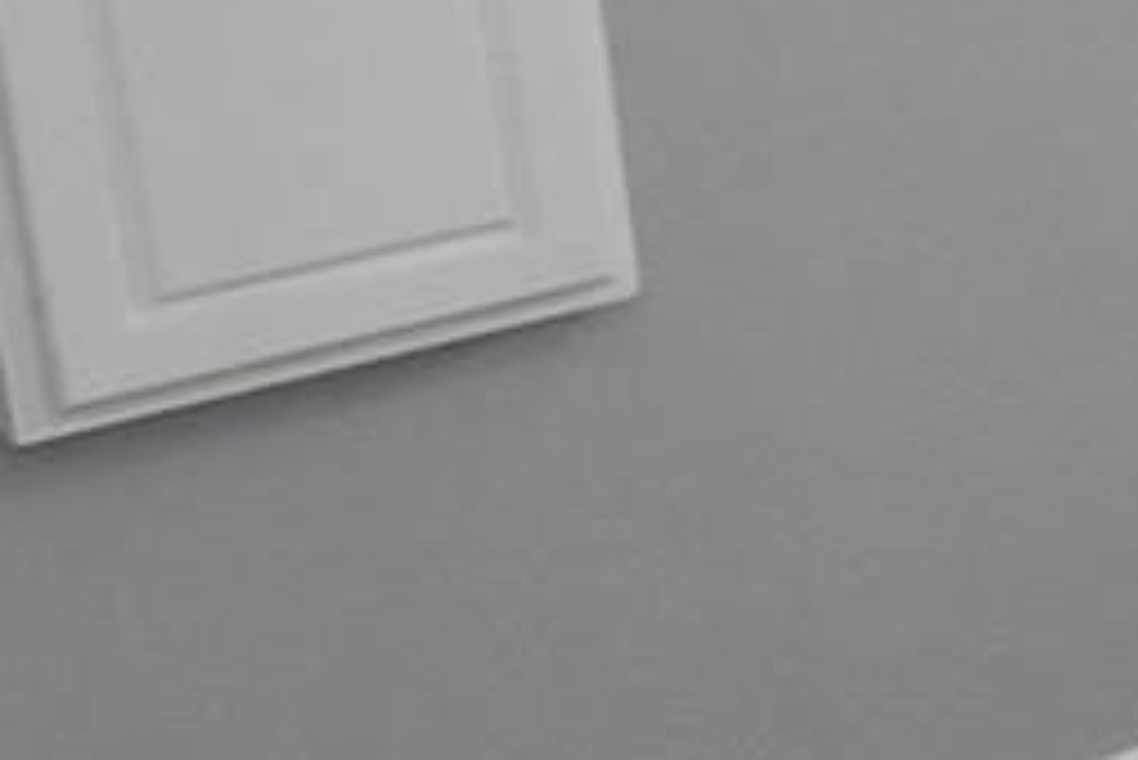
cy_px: -178
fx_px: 3005
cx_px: 2933
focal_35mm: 95
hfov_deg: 13.5
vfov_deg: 14.0
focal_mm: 10
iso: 1600
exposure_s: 1/100
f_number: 8
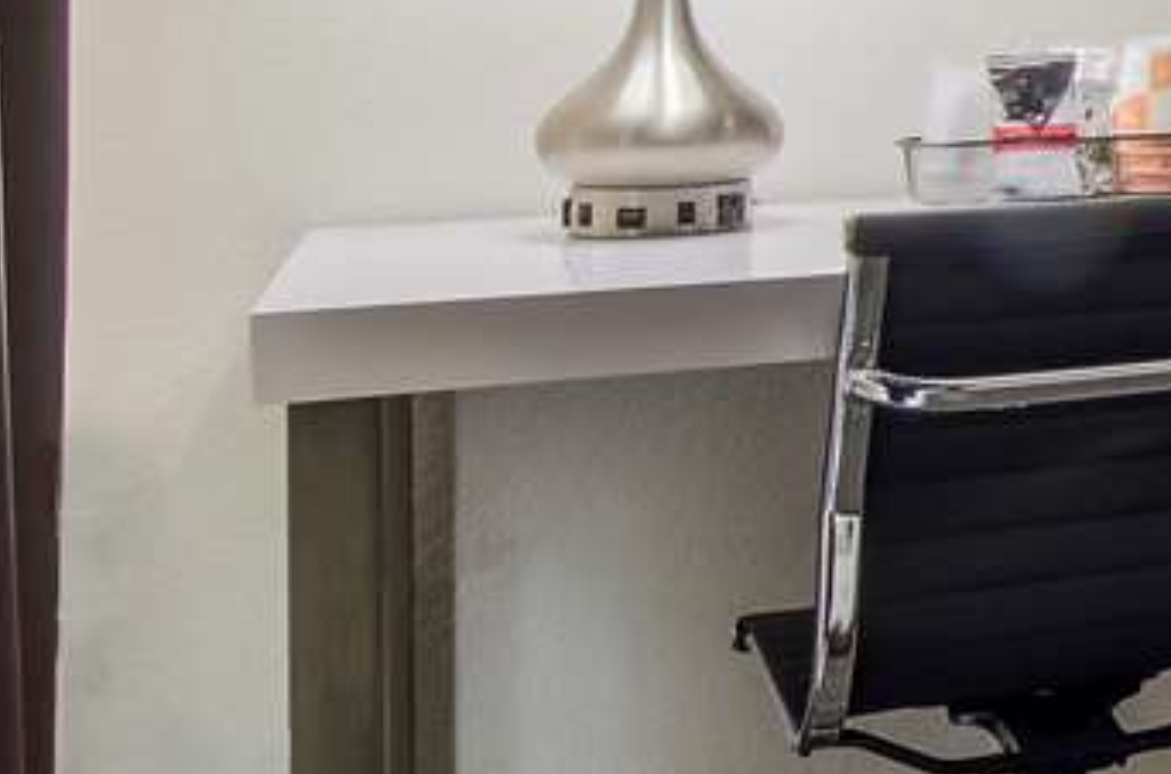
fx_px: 2563
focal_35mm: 79
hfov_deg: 18.1
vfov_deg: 16.6
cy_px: -91
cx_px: 2309
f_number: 8
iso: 400
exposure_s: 2
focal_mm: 12
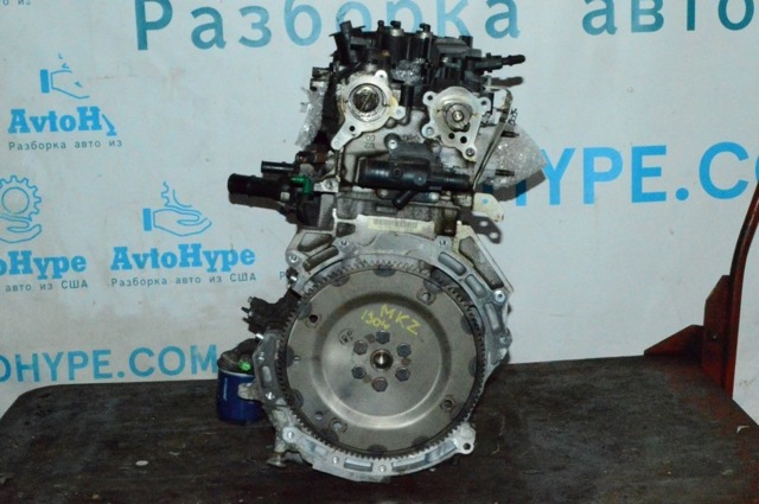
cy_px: 252
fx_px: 1263
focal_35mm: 60
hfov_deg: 33.4
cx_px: 380
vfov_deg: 22.6
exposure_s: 1/100
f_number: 32
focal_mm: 40
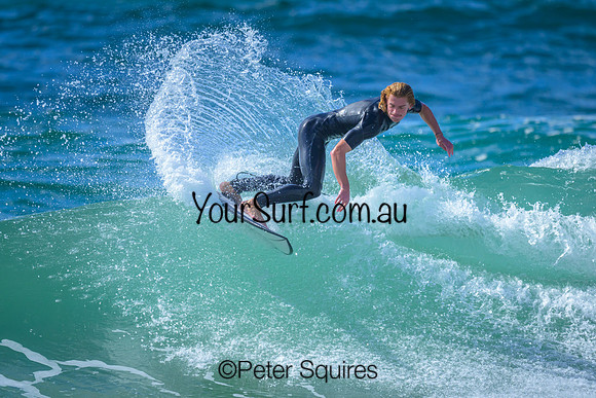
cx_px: 366
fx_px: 18198
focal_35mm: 1099
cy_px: 223
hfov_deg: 1.9
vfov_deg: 1.3
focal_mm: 800
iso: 360
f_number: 6.3
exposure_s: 1/2000
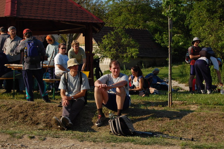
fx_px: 513
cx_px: 112
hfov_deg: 24.6
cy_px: 74
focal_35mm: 82
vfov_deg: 16.5
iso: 200
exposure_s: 1/500
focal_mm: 55
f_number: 8
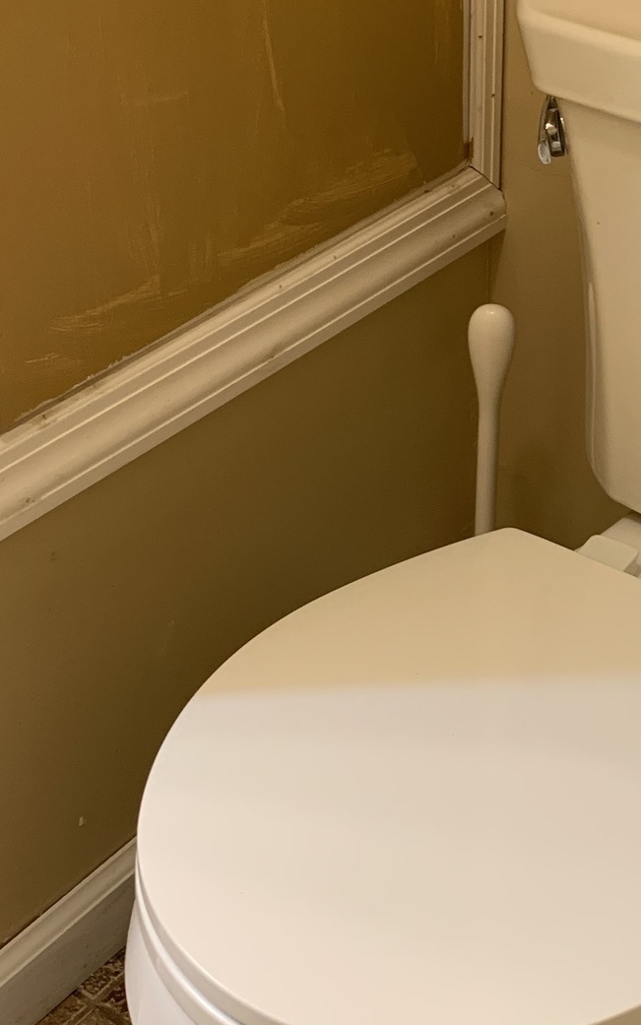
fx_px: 1704
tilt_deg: -35.0
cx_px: 495
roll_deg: -0.2
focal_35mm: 61
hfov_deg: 21.1
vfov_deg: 33.5
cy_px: 485
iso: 125
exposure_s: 1/60
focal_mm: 4.25
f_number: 1.8
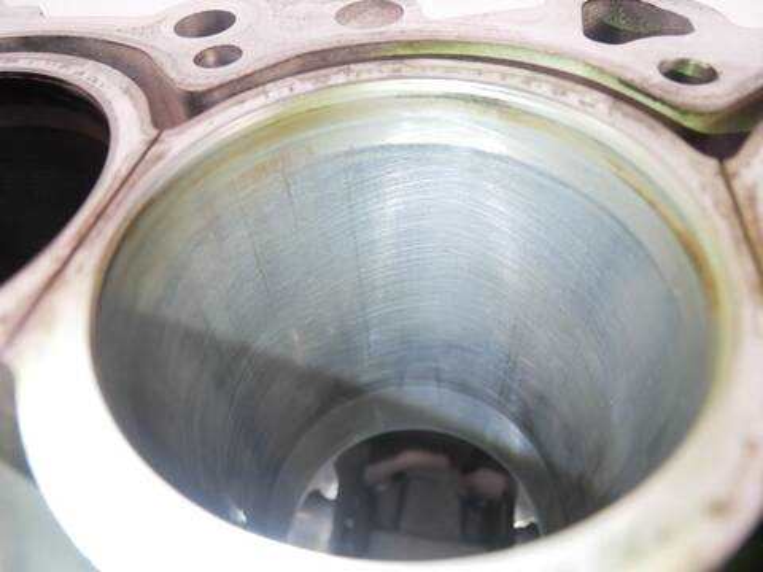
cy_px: 286
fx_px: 573
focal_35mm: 26
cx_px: 382
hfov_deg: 67.3
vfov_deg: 53.1
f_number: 3.5
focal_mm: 13
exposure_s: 1/60
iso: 1250
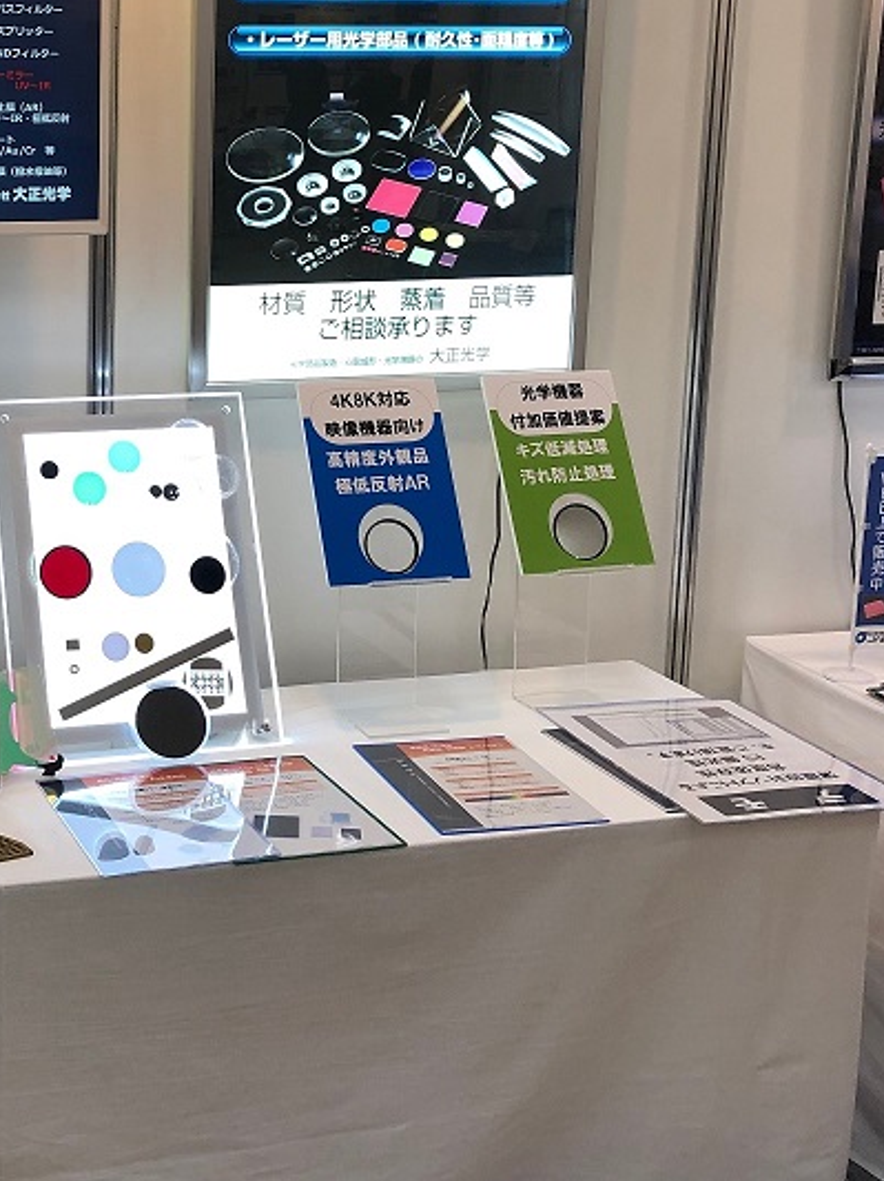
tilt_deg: -8.8
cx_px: 73
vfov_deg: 35.9
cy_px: 419
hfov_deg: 26.5
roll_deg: -1.5
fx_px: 1807
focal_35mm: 53
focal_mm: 3.99
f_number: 1.8
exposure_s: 1/50
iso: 25
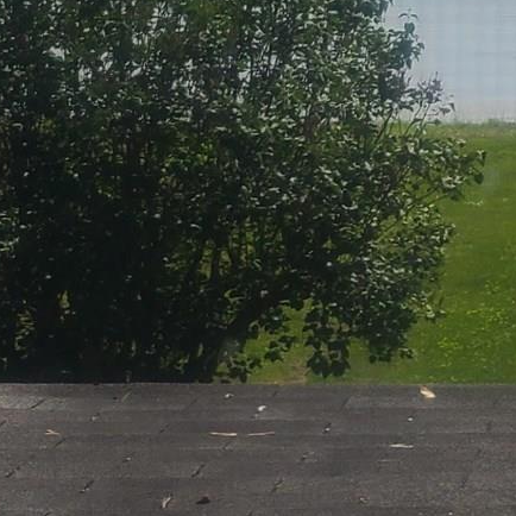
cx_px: 674
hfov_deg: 13.7
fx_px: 2057
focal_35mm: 122
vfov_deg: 13.9
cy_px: -90
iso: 40
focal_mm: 5.4
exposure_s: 1/3788
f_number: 1.8
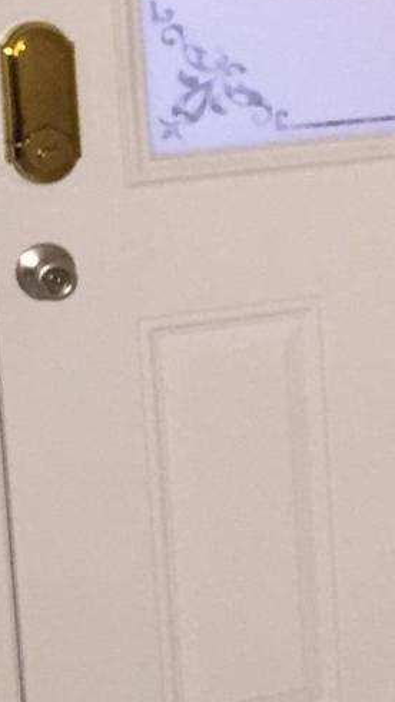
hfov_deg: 8.9
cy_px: 266
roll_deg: +1.1
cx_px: 747
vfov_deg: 16.6
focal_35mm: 129
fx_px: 2400
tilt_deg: -10.8
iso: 200
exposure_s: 1/16
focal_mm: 4.15
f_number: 2.2
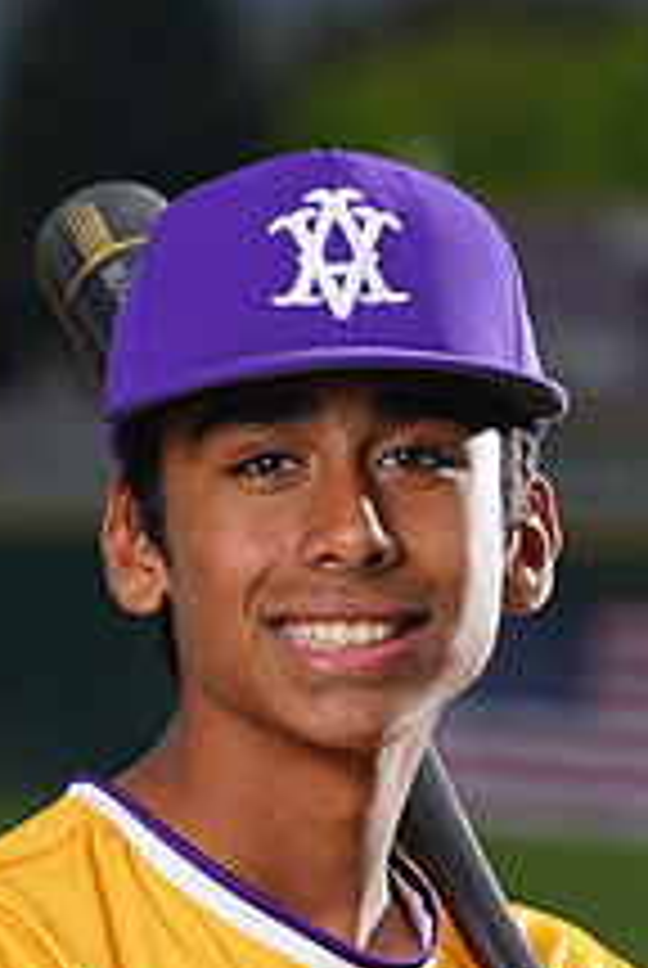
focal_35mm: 587
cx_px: 389
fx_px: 15797
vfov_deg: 3.5
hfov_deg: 2.3
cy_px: 1117
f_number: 8
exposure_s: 1/250
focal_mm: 218
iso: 100
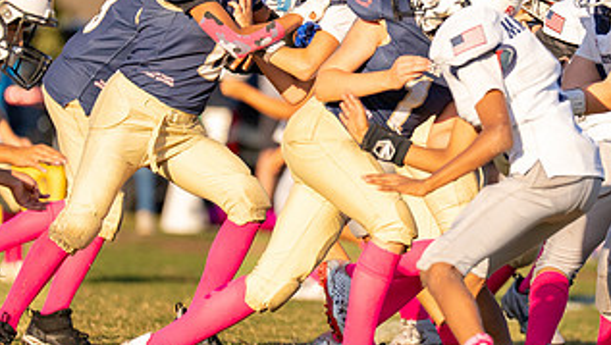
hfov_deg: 4.0
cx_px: 443
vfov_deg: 2.3
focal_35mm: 534
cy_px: 129
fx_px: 8660
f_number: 2.8
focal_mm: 200
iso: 320
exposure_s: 1/5000
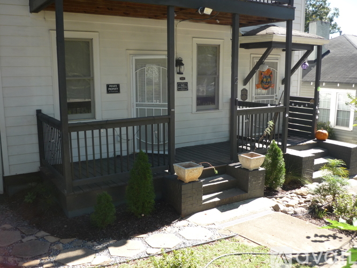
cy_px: 134
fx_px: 340
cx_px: 178
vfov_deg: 42.9
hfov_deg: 55.4
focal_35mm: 33
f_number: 2.8
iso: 100
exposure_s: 1/250
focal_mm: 5.5
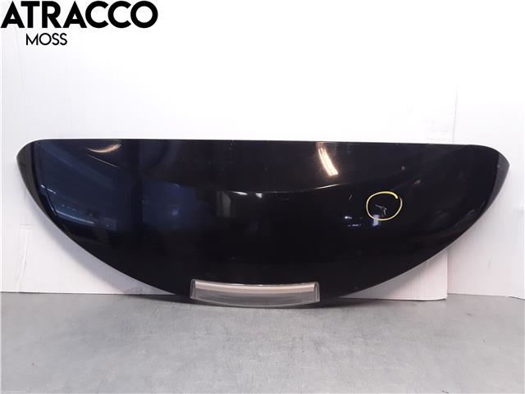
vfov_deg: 49.7
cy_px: 197
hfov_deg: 63.4
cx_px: 262
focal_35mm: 28
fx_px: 425
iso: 100
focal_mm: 2.91
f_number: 1.9
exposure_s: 1/100
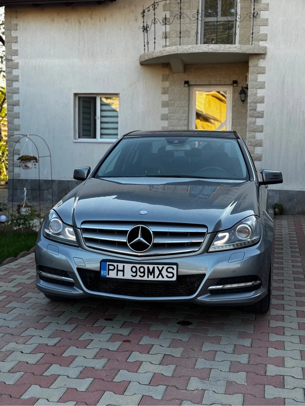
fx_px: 564
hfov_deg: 30.3
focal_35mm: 48
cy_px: 203
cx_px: 152
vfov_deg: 39.7
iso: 64
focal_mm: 6.76
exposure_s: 1/281
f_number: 1.78
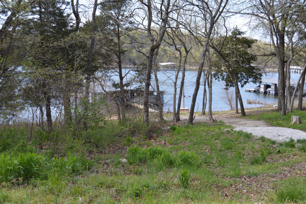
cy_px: 102
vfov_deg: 29.8
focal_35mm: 45
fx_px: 382
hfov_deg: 43.6
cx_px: 153
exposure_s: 1/160
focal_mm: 30
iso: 100
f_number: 5.6
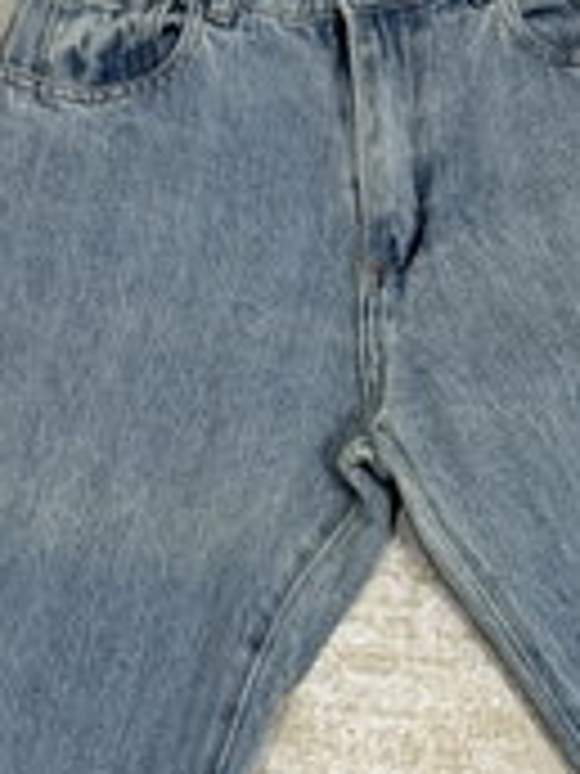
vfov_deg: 13.0
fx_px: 3329
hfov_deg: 9.9
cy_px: 812
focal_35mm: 149
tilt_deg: -64.0
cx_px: 459
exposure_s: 1/50
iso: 50
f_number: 1.78
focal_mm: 6.76
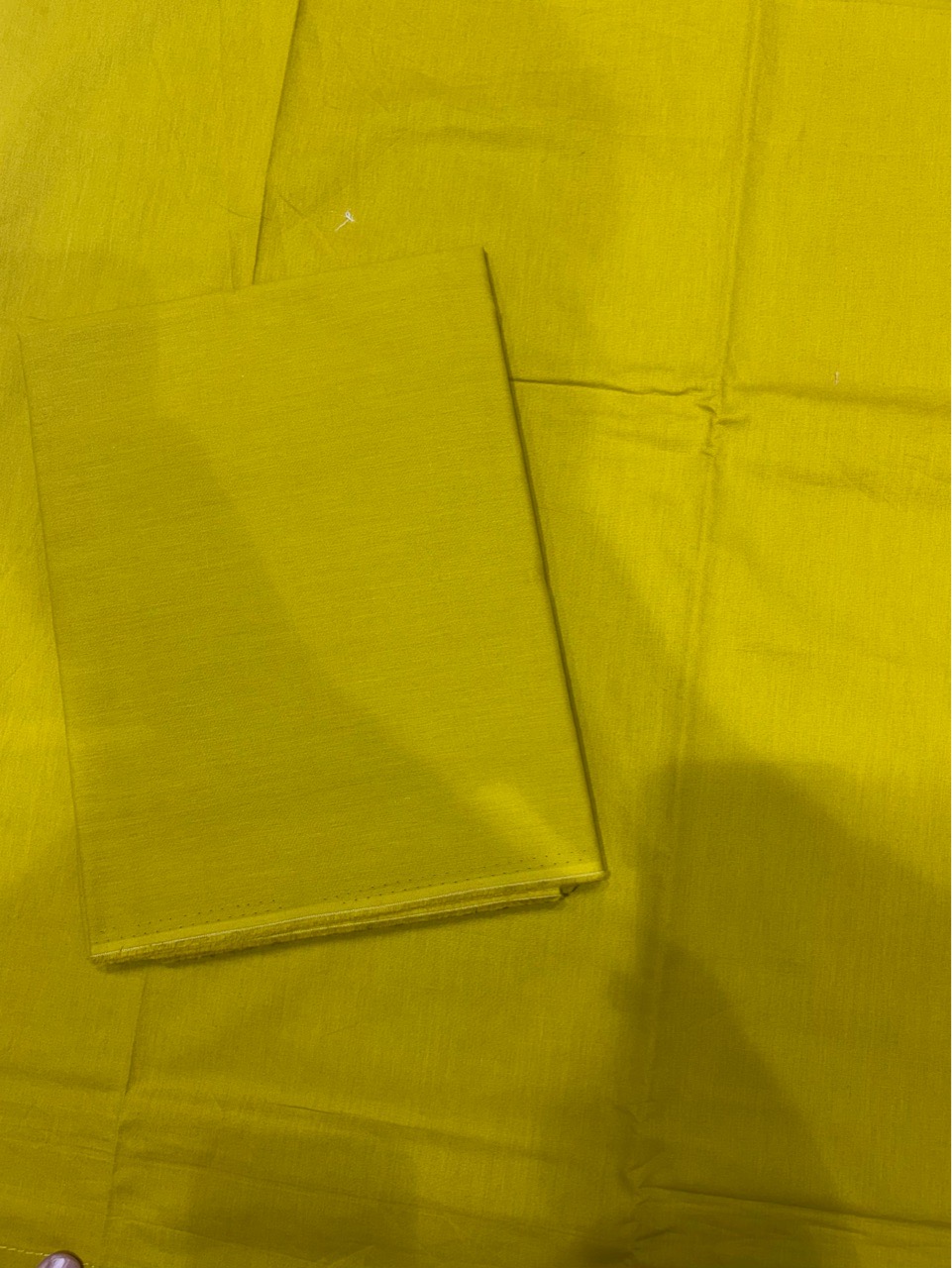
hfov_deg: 53.1
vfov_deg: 67.3
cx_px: 476
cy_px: 634
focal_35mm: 26
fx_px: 953
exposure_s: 1/100
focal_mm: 5.96
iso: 40
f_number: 1.6
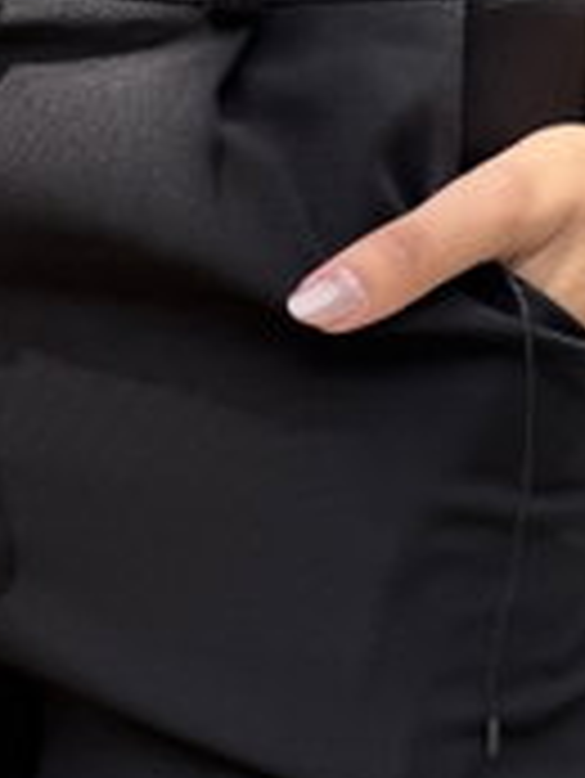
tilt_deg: -7.7
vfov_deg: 25.9
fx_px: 1665
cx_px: 81
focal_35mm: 74
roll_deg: +0.5
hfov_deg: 19.6
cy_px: 173
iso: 80
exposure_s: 1/1437
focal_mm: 6.76
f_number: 1.78
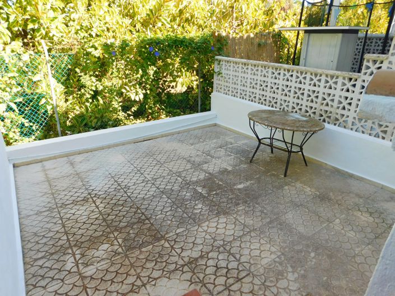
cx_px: 198
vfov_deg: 56.8
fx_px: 274
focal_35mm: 24
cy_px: 148
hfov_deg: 71.6
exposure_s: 1/320
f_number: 3
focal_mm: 4.1
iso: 125
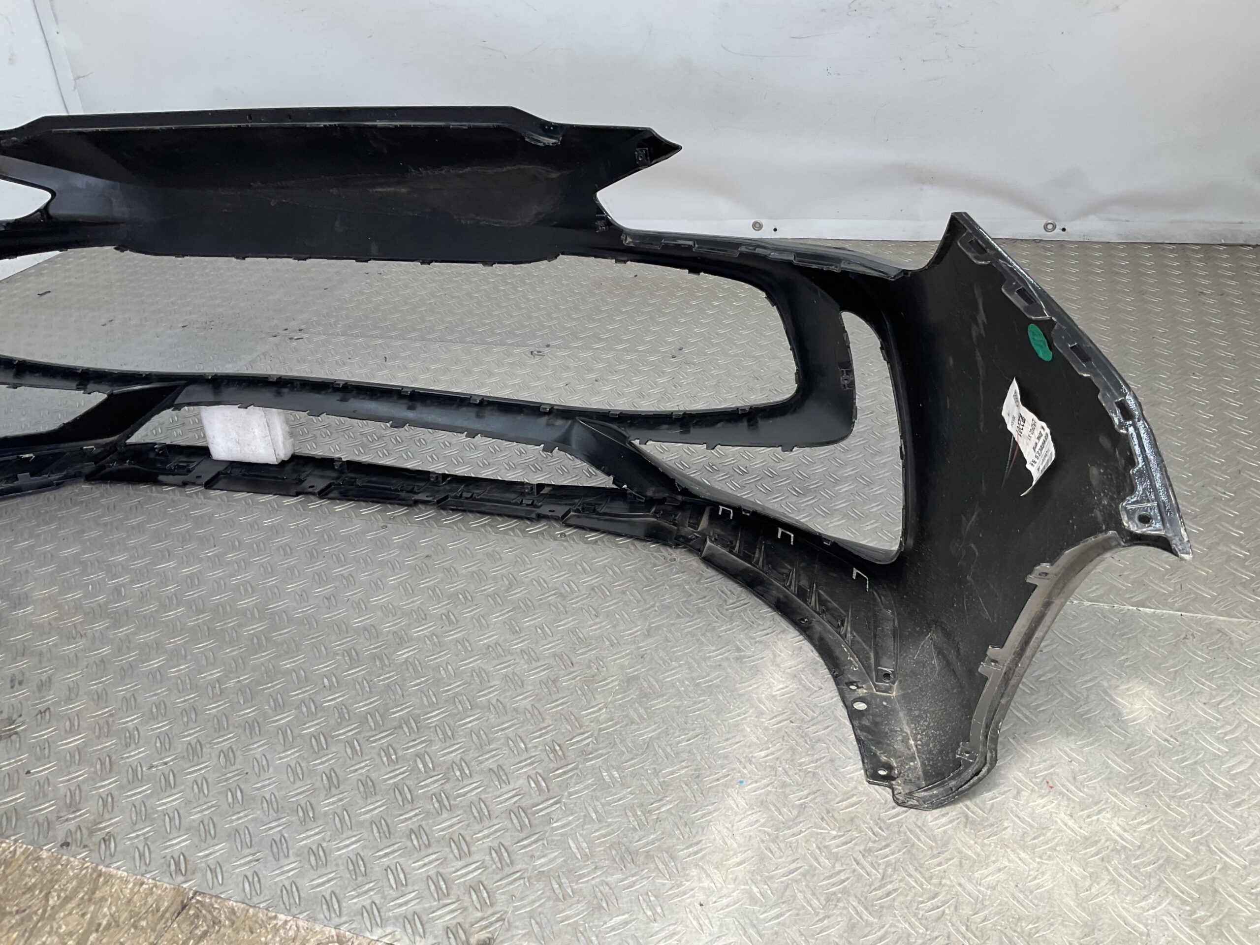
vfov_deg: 48.2
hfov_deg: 61.7
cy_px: 472
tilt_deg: -31.7
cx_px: 630
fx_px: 1056
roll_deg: +7.4
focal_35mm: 29
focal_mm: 3
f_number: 1.8
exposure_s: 1/174
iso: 16
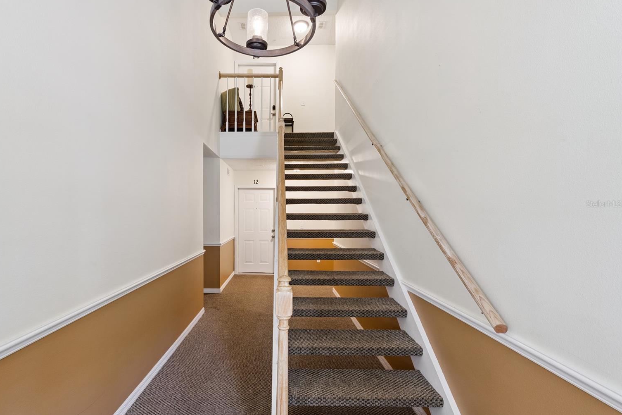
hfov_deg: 91.4
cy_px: 204
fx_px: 303
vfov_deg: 68.8
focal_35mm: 18
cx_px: 293
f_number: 10
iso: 640
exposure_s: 1/6
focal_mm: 16.5
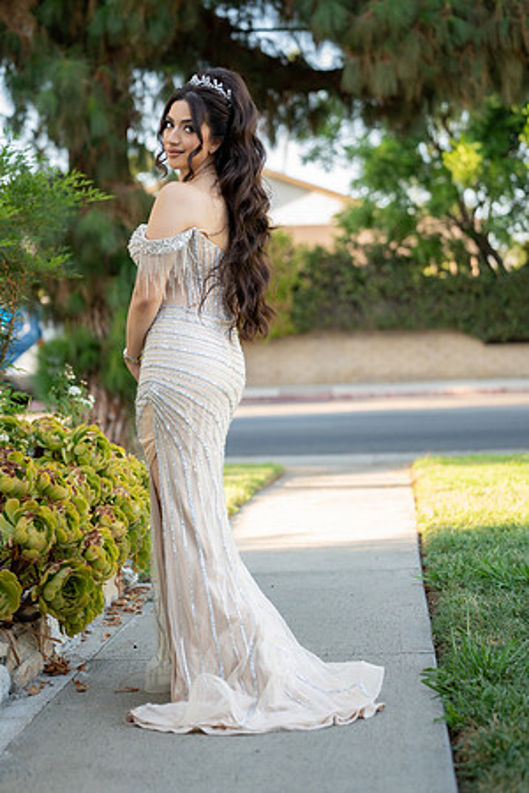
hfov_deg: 19.5
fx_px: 1543
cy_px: 396
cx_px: 264
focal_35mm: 70
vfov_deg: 28.8
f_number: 2.8
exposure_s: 1/400
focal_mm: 70
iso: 320
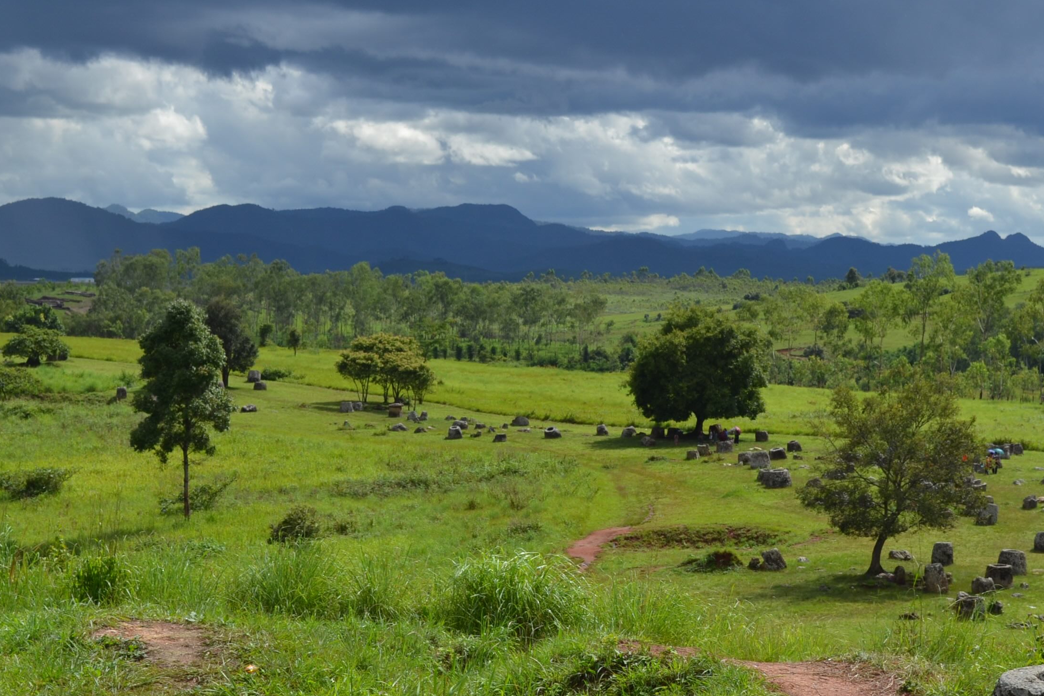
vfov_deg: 16.1
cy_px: 393
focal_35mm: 85
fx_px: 2465
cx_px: 659
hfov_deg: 23.8
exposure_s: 1/250
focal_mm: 36
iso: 100
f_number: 8
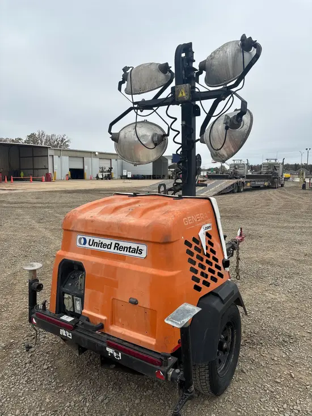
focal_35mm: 26
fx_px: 312
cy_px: 208
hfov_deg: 53.1
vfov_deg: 67.3
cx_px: 156
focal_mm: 5.96
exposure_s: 1/1092
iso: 50
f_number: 1.6
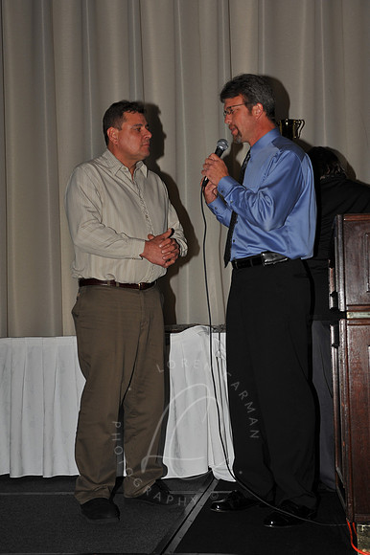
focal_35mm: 60
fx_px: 926
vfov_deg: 33.4
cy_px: 278
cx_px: 185
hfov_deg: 22.6
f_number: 8
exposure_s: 1/250
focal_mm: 60
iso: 250
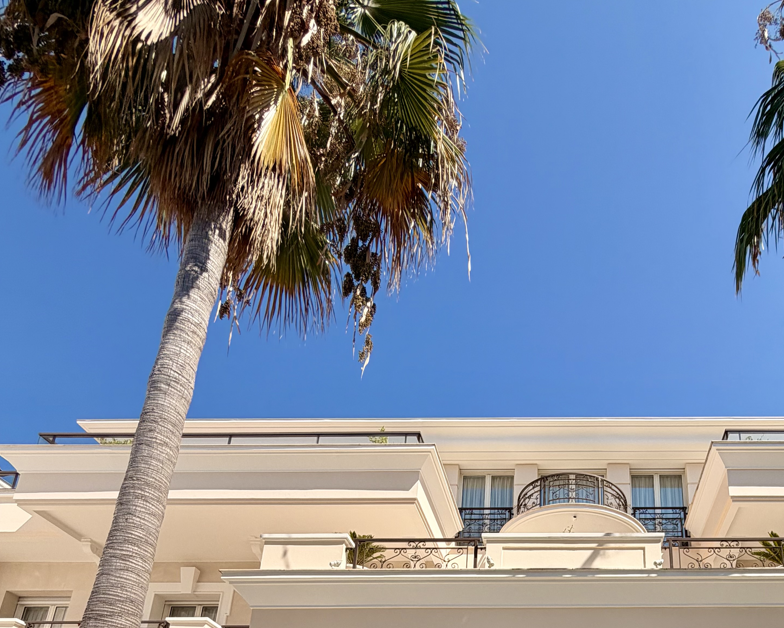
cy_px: 677
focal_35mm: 27
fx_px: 627
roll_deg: -0.2
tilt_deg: +17.8
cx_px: 574
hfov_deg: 61.0
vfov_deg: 42.7
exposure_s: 1/1068
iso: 20
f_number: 2.2
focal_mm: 2.22
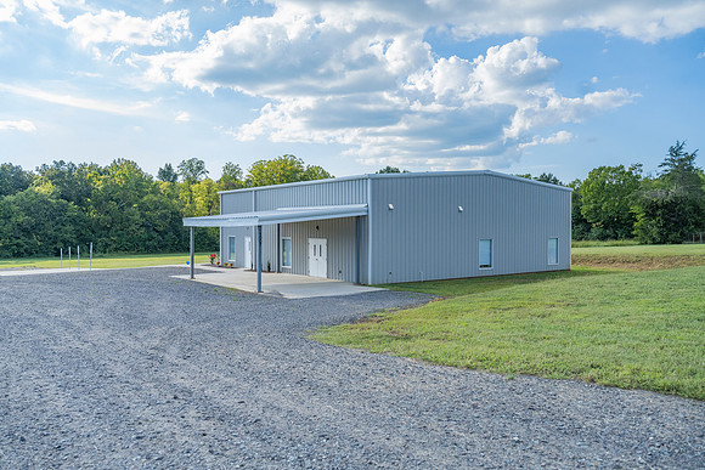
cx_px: 352
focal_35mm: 28
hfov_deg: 65.5
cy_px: 235
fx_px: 548
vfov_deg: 46.4
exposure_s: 1/4000
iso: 500
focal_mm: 28
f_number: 3.5
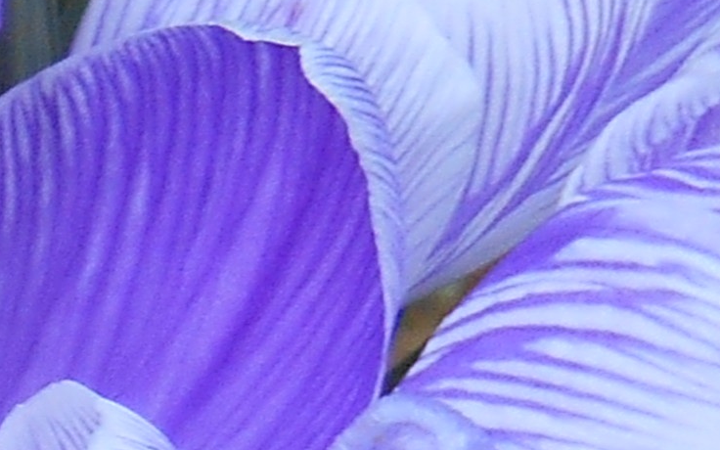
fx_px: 3787
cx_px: -1551
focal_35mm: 193
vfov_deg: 6.1
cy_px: 1511
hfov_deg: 8.7
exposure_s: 1/30
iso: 100
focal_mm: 4.7
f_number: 3.4
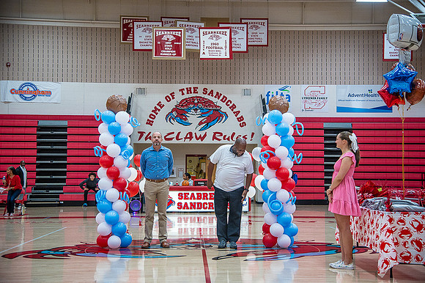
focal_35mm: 52
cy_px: 142
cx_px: 212
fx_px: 614
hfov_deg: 38.2
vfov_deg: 26.0
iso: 2000
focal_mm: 52
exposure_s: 1/320
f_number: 4
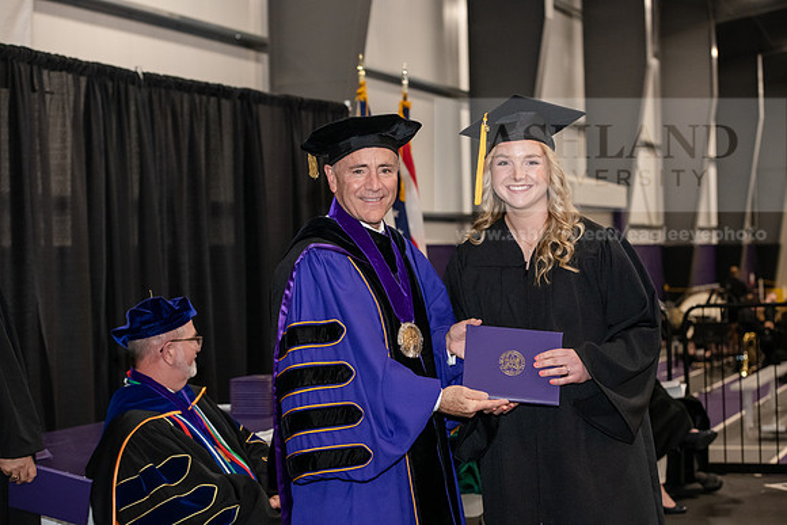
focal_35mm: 70
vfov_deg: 19.5
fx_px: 1531
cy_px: 262
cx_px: 394
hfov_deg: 28.8
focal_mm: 70
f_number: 5
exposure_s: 1/200
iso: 2500
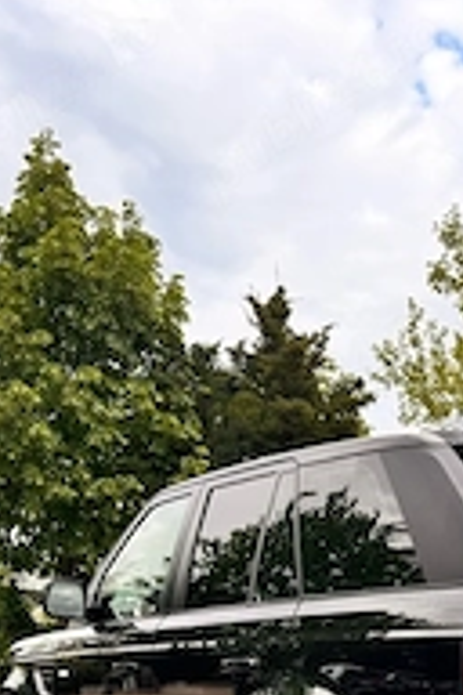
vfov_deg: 34.4
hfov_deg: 25.4
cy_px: 713
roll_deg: +0.8
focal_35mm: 52
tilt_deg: -3.9
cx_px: 394
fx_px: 1003
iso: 80
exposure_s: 1/718
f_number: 1.78
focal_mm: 6.86
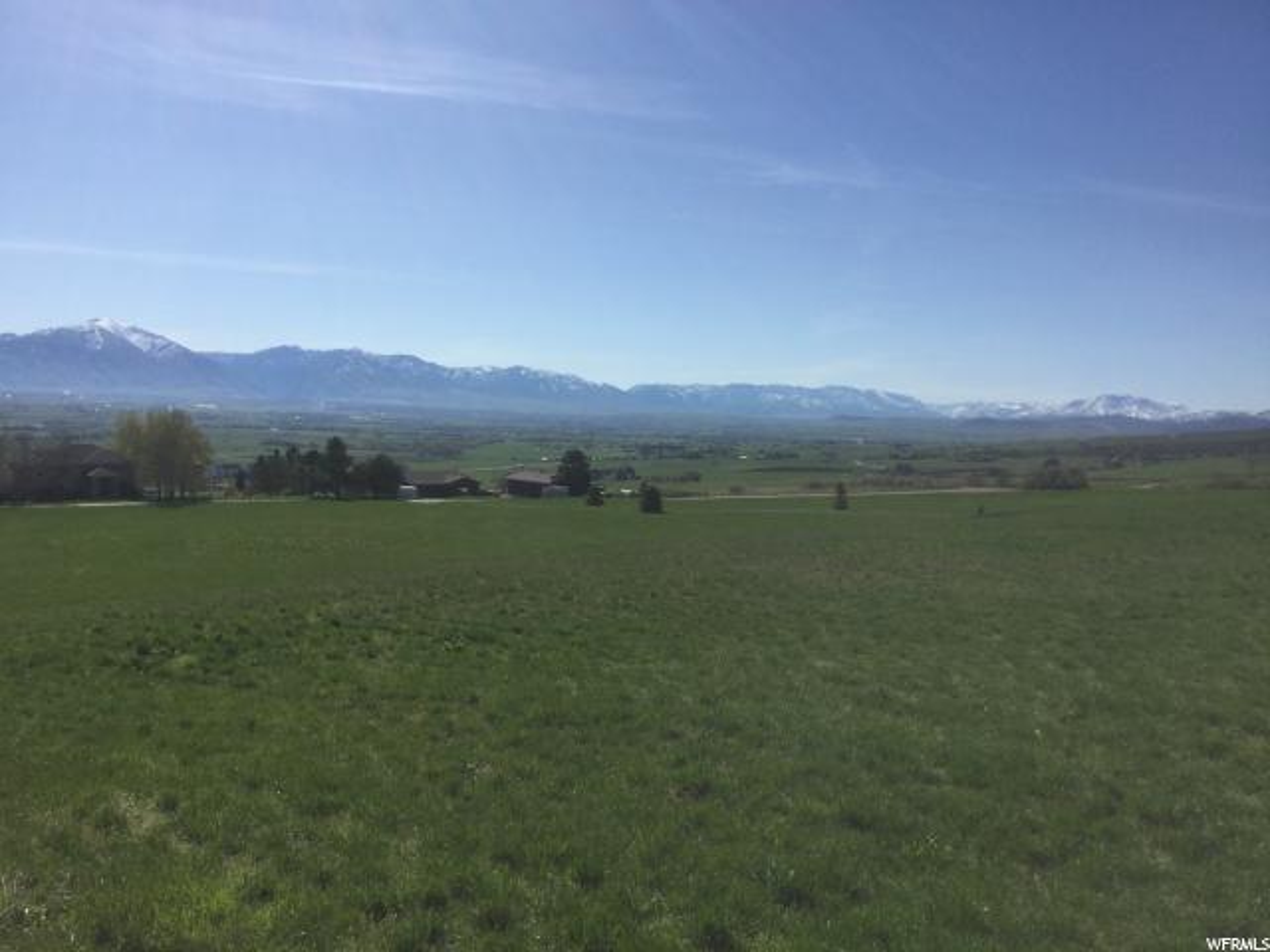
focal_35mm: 31
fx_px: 1137
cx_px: 635
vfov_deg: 45.4
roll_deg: -2.5
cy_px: 476
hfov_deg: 58.4
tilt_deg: -6.7
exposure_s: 1/2809
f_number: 2.4
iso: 25
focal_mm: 3.3
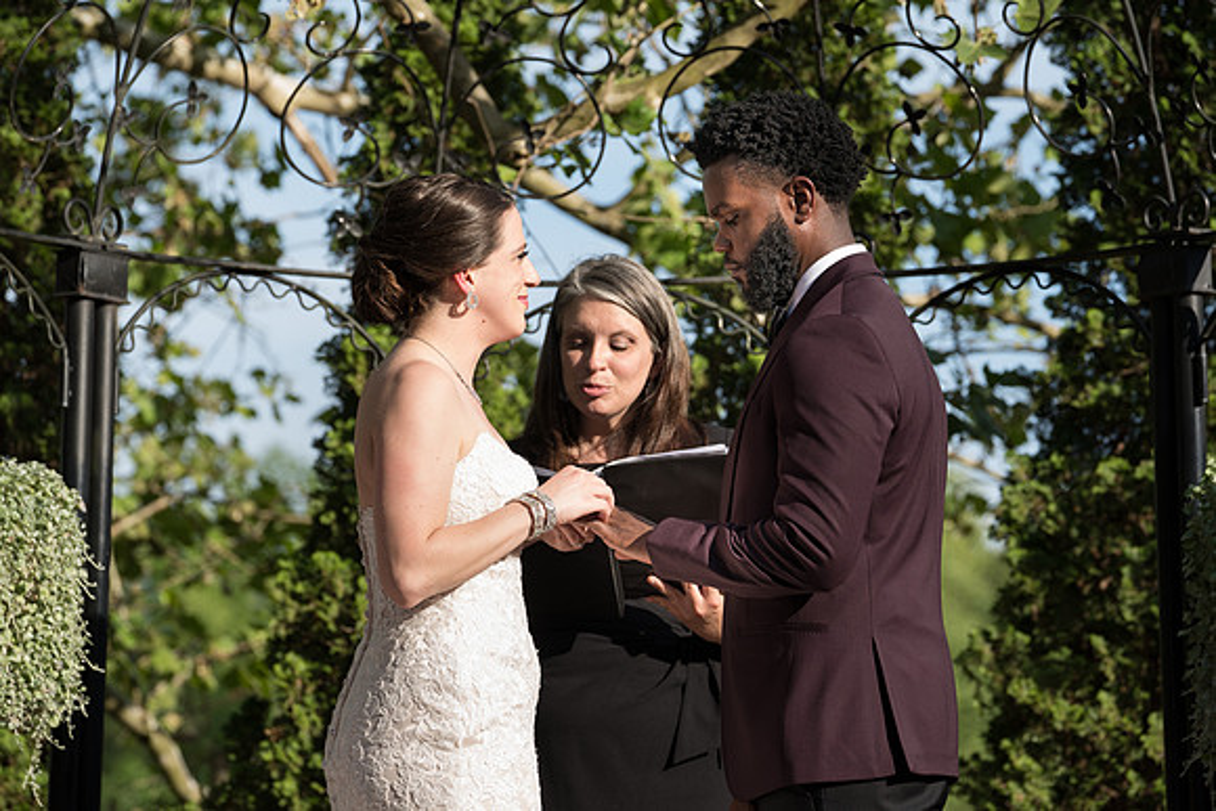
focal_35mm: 187
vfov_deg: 7.4
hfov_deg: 11.0
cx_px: 585
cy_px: 390
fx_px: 6303
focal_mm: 170
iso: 50
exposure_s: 1/200
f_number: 5.6
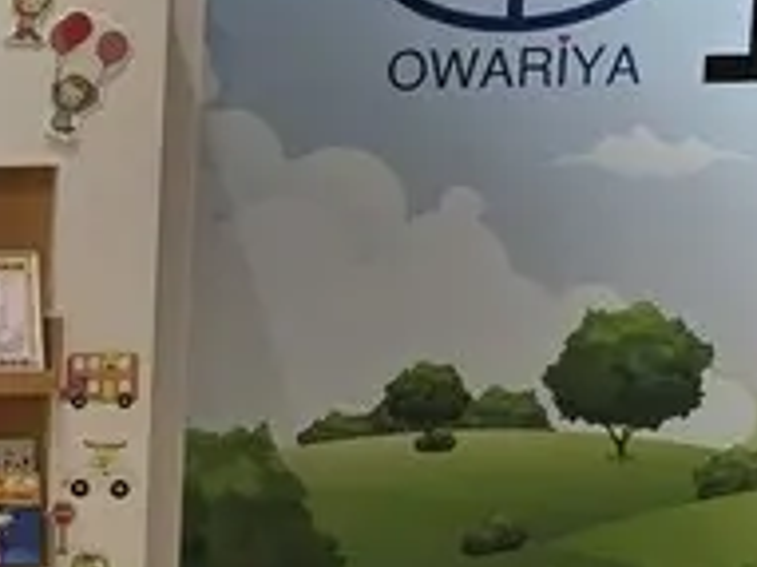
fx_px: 1683
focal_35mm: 77
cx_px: -404
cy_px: 575
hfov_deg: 21.1
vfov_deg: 18.6
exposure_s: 1/180
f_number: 1.7
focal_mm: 6.3
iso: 80
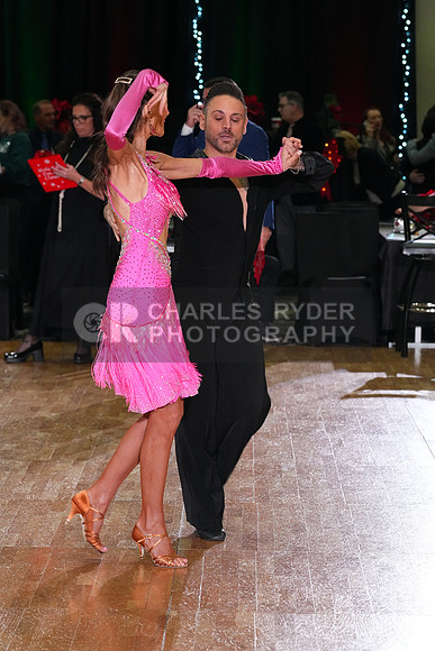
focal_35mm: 133
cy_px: 326
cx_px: 218
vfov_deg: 15.4
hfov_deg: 10.3
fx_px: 2409
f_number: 6.3
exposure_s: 1/320
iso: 6400
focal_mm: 133
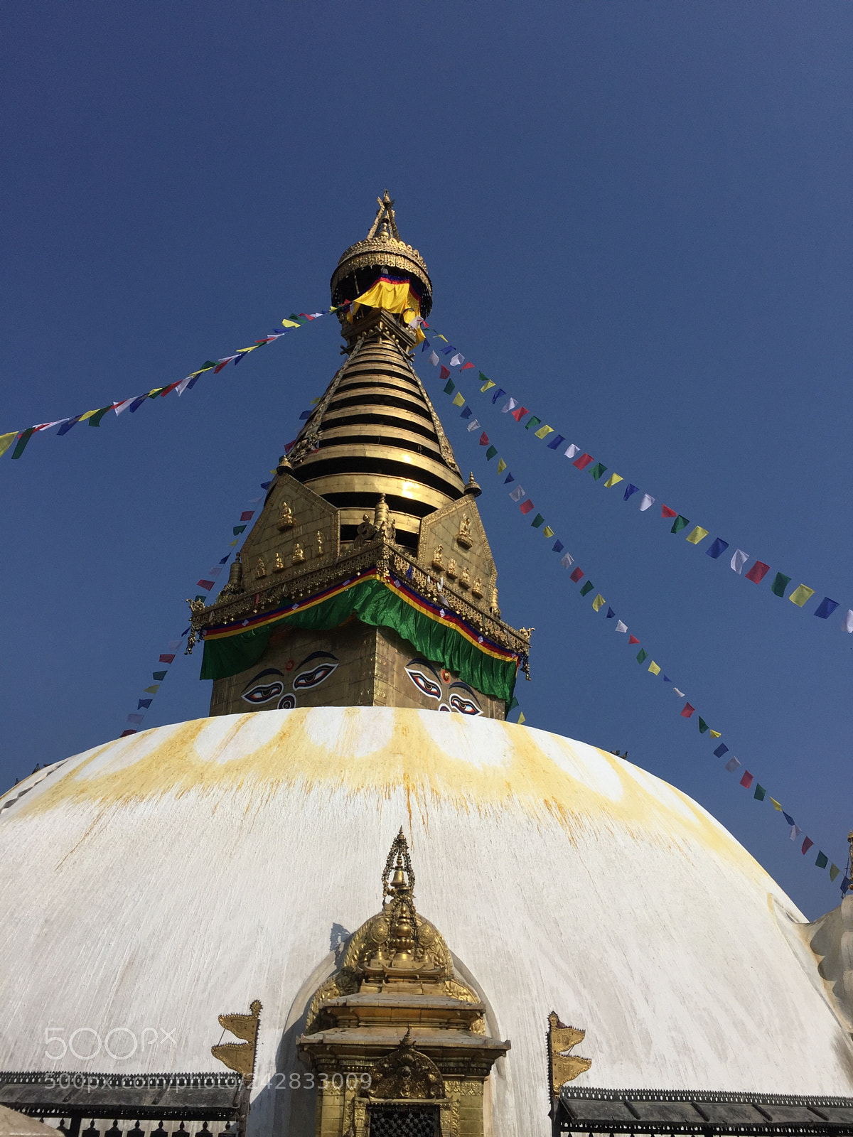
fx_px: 953
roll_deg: -0.6
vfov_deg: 61.7
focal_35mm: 29
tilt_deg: +32.3
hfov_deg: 48.2
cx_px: 426
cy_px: 568
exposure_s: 1/5650
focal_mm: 4.15
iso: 32
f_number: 2.2
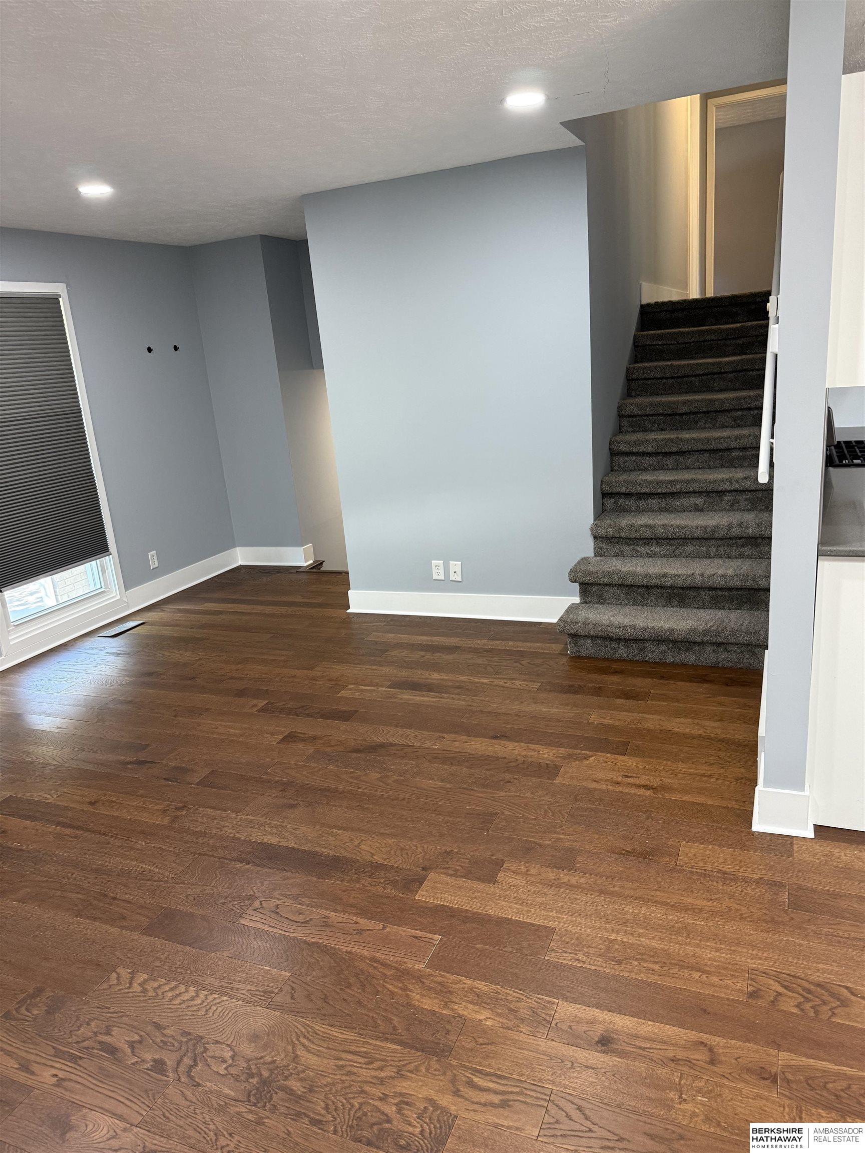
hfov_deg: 56.8
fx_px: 800
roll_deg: +5.2
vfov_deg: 71.6
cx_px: 432
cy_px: 576
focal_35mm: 24
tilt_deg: -16.4
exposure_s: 1/60
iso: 250
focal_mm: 6.76
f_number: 1.78
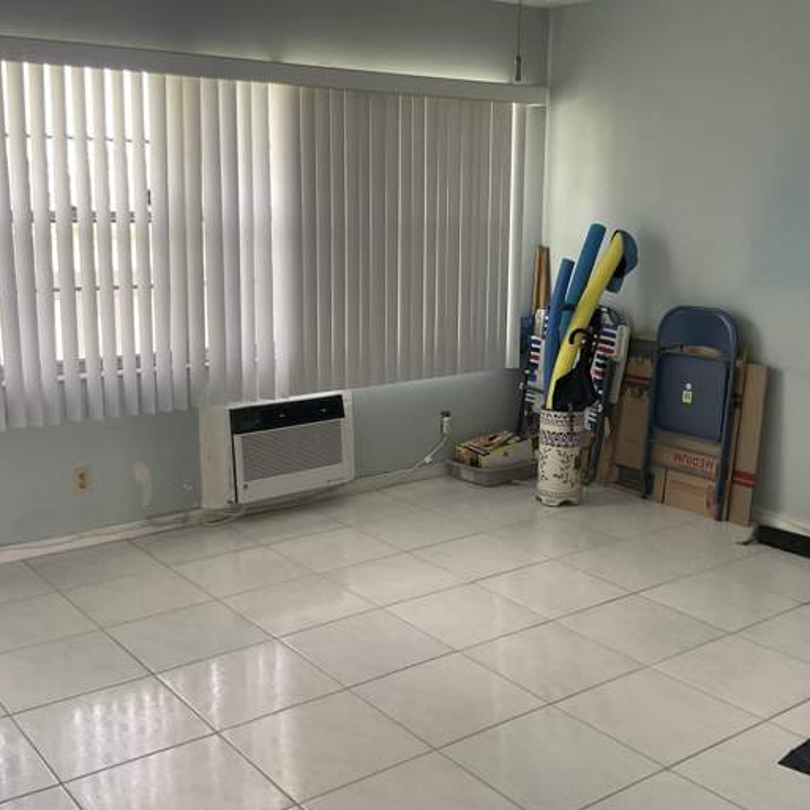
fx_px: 1059
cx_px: 426
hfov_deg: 41.8
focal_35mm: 40
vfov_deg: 41.8
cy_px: 385
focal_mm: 3
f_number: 1.8
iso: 64
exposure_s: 1/60
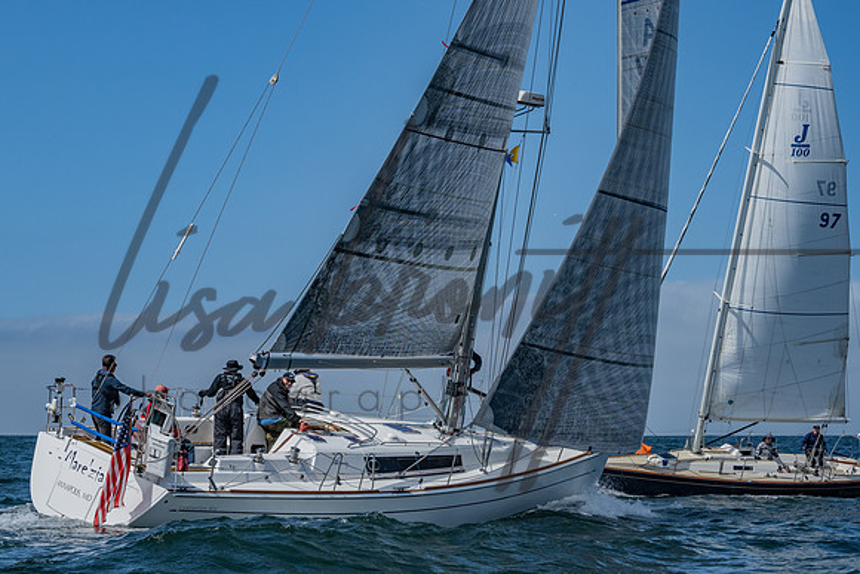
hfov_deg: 24.2
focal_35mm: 84
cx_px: 312
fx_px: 2001
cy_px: 295
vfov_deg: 16.3
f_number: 6.3
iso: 200
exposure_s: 1/3200
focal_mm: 65
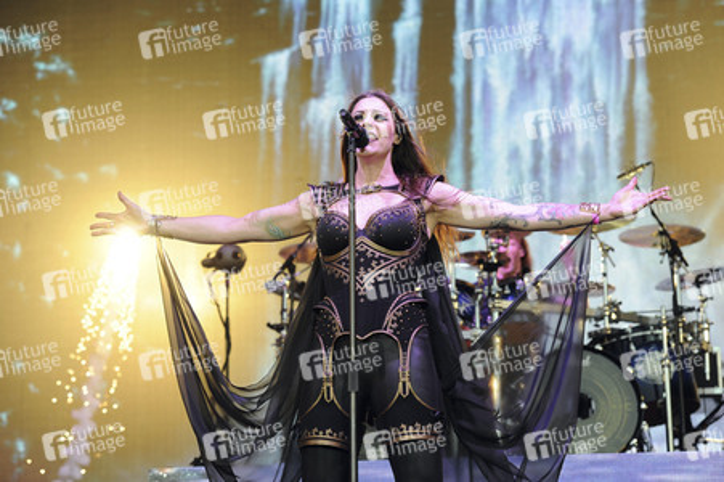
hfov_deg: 18.3
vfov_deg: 12.2
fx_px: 2251
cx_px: 362
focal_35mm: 112
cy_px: 241
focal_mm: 112
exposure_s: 1/320
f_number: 4.5
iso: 640
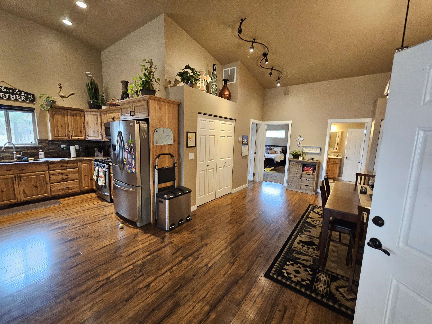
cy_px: 162
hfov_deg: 106.2
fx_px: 162
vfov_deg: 89.9
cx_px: 216
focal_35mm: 13
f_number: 2.2
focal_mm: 2.2
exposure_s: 1/30
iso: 320
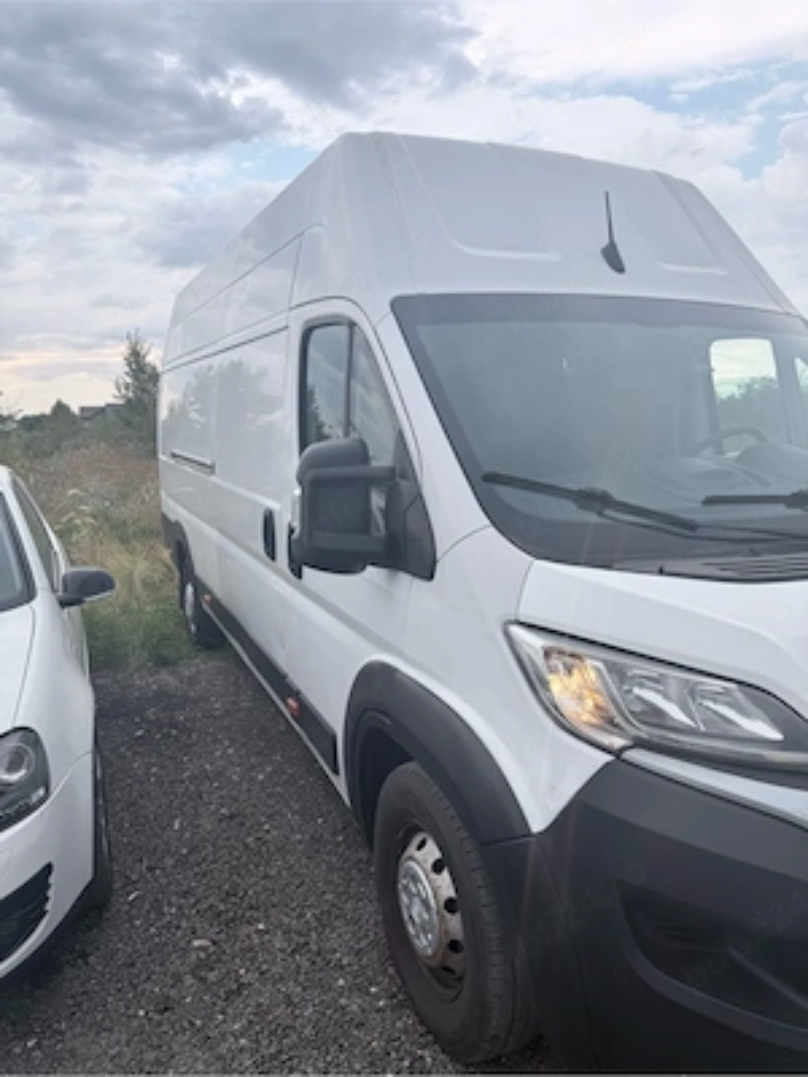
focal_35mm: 24
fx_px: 747
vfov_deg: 71.6
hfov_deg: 56.8
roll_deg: +0.9
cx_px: 404
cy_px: 538
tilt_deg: -6.1
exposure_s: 1/1139
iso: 80
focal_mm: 6.76
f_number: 1.78
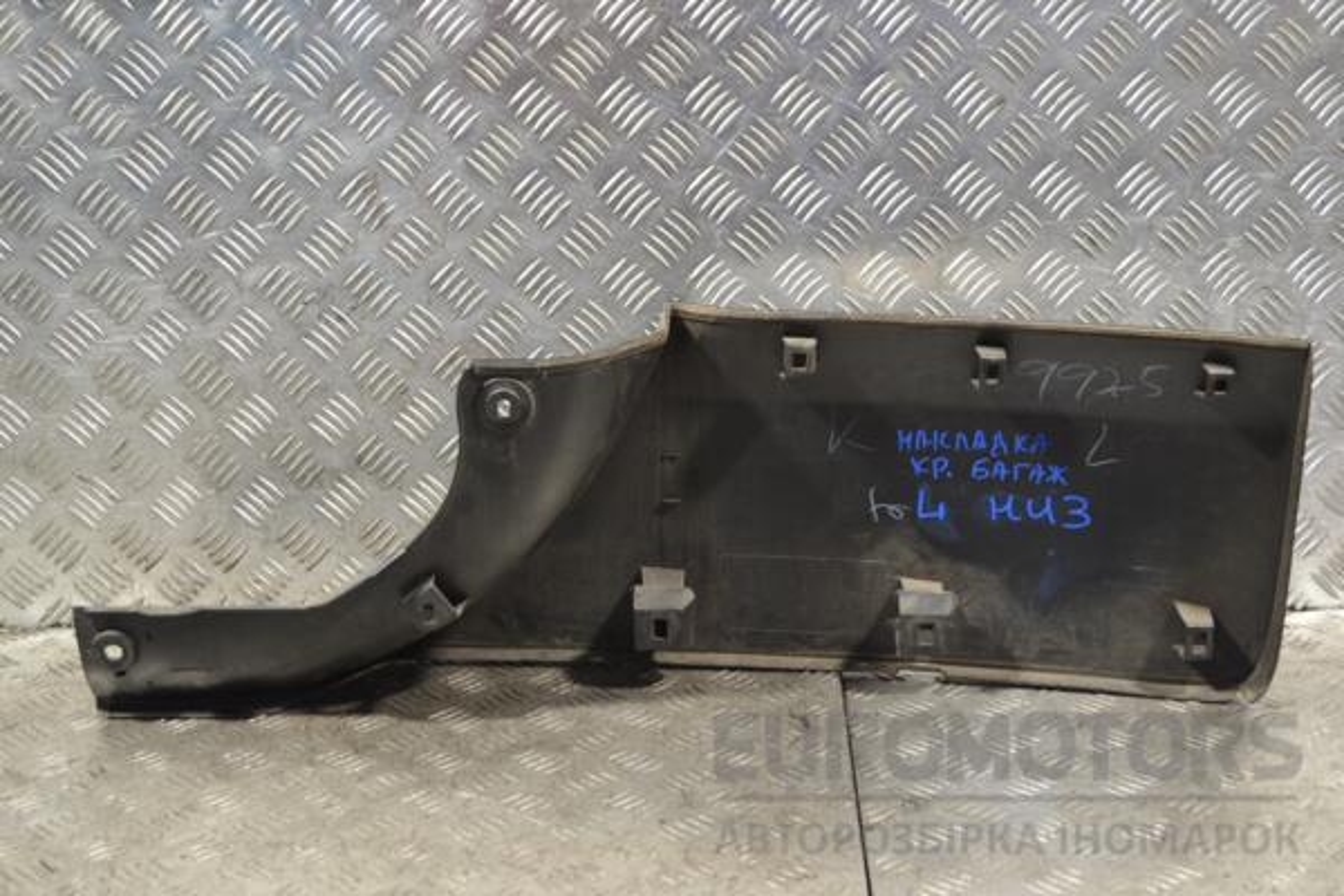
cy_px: 448
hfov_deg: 37.9
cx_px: 672
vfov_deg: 25.8
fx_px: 1960
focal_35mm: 52
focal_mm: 35
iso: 320
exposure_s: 1/30
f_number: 5
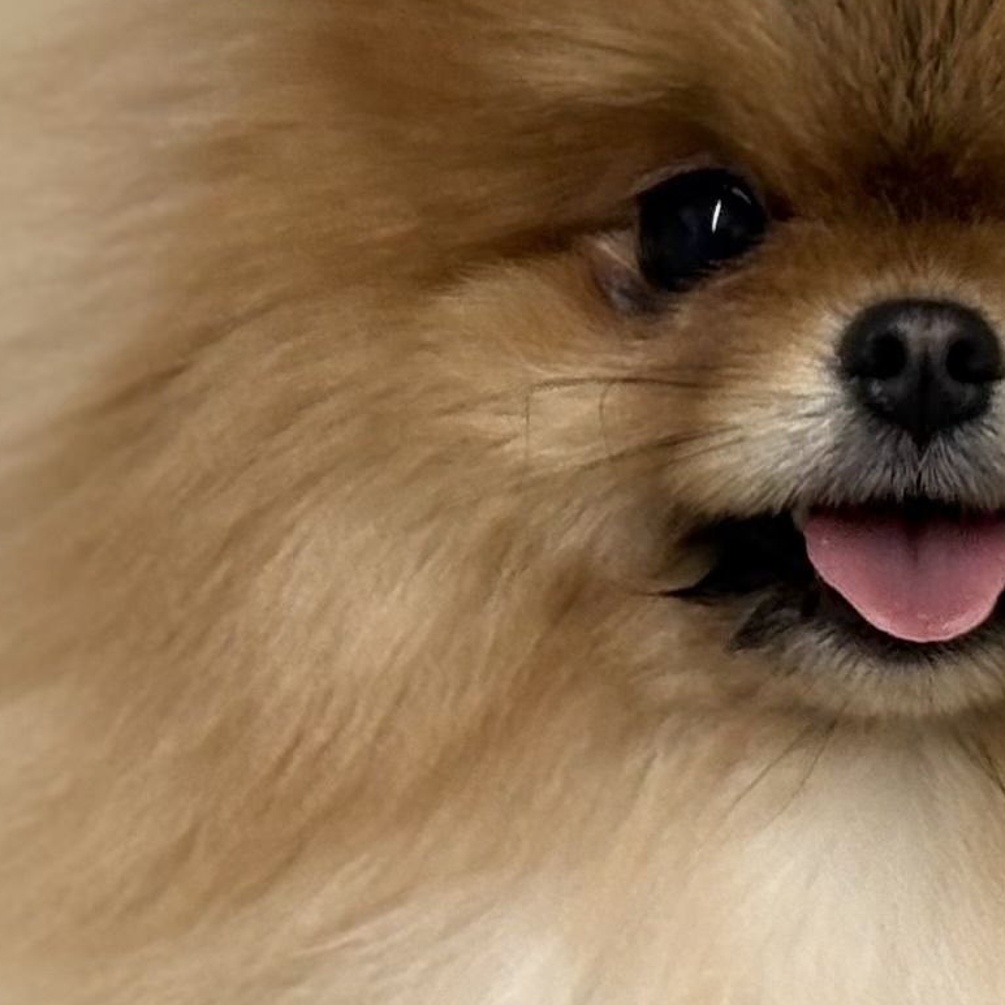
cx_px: 918
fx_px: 7883
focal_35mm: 240
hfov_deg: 7.3
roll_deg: -0.1
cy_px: 851
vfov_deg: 7.3
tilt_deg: -21.3
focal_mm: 5.96
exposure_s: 1/60
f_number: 1.6
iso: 64
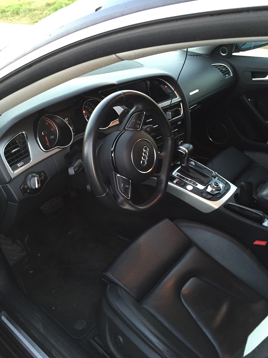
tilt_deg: -32.8
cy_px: 179
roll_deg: +3.3
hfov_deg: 48.2
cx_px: 134
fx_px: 299
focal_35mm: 29
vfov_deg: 61.7
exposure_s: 1/33
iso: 200
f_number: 2.2
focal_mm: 4.15
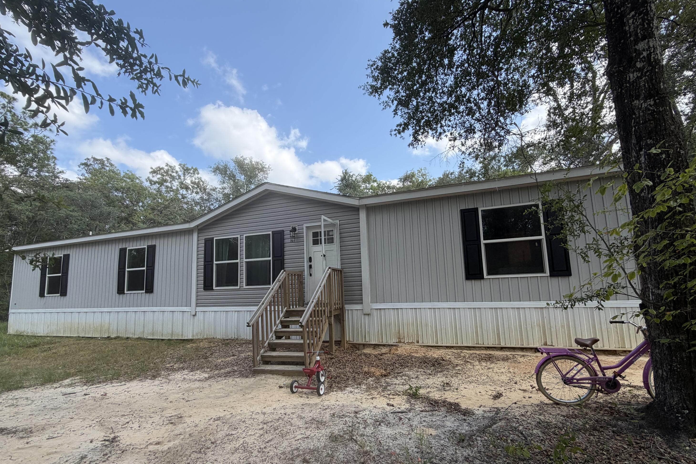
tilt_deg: +5.7
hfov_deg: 100.4
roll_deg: +1.8
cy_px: 259
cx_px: 347
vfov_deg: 77.0
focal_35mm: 15
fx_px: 290
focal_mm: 2.22
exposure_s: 1/638
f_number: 2.2
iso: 40
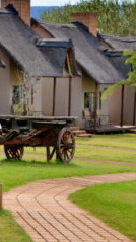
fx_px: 694
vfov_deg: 19.8
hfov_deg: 10.5
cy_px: 134
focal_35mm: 108
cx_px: -108
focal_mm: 24
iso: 320
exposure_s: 1/320
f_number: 9
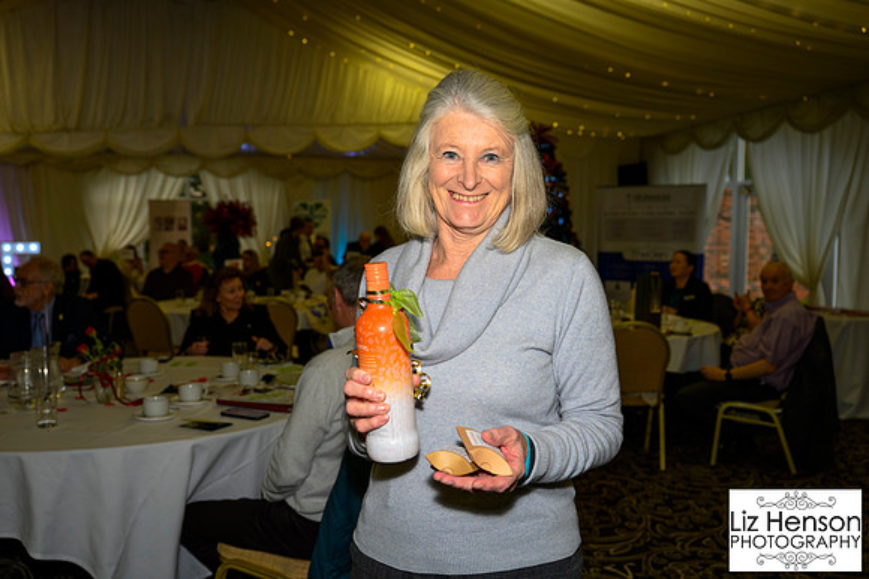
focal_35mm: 33
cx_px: 434
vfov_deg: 40.5
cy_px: 290
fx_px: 784
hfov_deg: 58.0
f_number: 4
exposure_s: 1/100
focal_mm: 32.5
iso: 1600
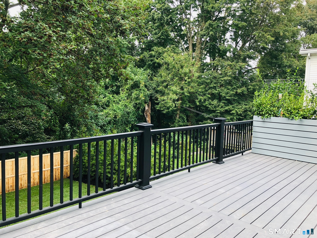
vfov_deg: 49.7
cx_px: 158
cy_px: 119
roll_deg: -1.9
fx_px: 256
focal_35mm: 28
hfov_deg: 63.4
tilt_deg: -5.1
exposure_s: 1/126
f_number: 1.8
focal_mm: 3.99
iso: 20
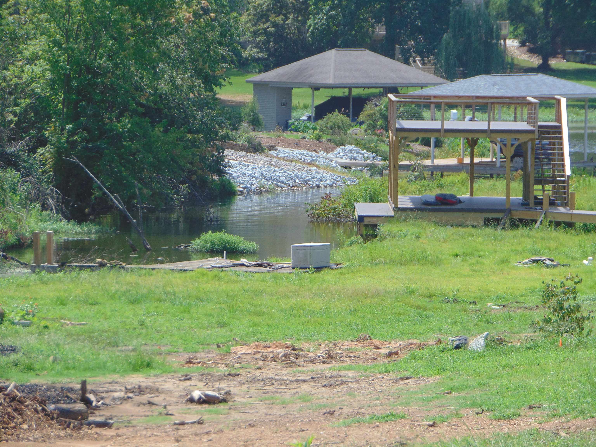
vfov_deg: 5.9
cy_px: 224
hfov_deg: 7.9
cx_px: 298
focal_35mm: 250
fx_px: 4304
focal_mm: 44.9
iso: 80
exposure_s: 1/400
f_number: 4.1
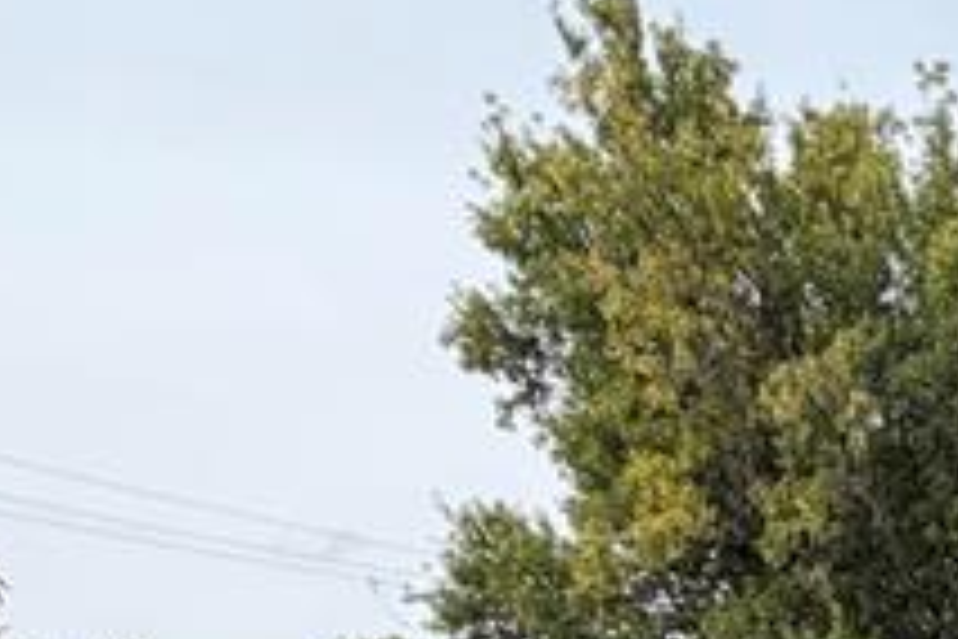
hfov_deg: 23.1
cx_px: 1453
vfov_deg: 15.0
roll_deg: +1.5
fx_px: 1863
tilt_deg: -12.5
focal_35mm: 70
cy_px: 1350
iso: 32
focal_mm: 2.22
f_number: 2.2
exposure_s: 1/770
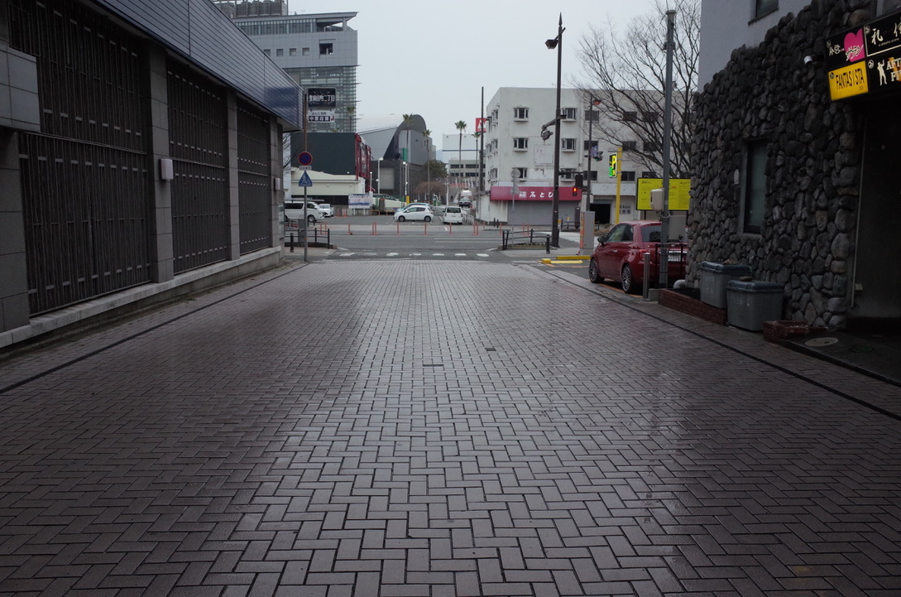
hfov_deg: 65.6
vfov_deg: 46.2
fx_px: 699
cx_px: 450
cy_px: 298
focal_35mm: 28
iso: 1250
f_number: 8
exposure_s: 1/100
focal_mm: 18.3
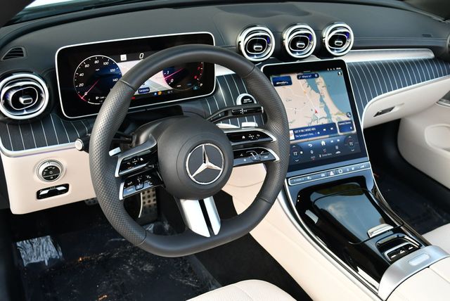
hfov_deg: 53.1
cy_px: 150
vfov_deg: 36.9
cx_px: 225
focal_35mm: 36
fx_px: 450
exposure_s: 1/250
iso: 400
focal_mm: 18
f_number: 4
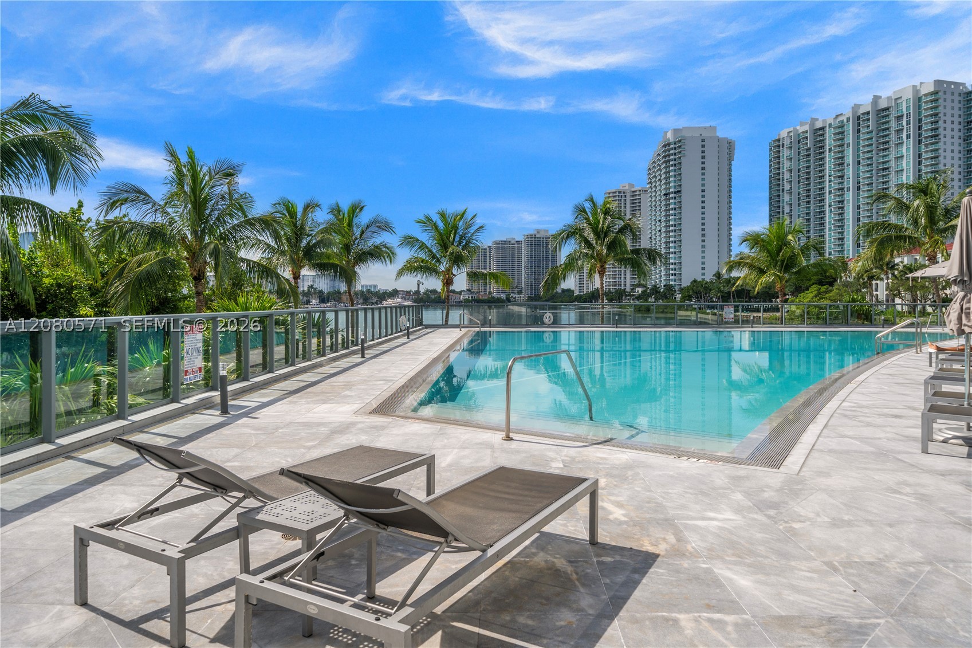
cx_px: 486
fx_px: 594
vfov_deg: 57.2
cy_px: 324
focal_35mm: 22
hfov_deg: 78.6
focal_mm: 22
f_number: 8
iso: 200
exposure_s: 1/800
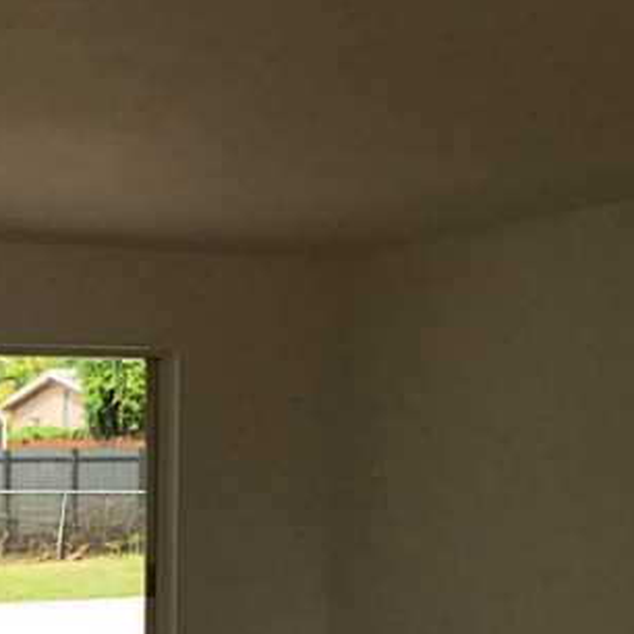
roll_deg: -0.9
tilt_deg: -4.0
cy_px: 551
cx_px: -10
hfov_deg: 24.5
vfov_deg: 25.1
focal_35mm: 67
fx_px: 1388
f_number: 2.2
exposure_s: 1/549
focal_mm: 4.15
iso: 32
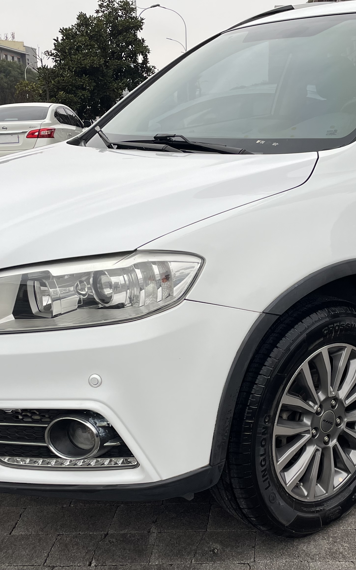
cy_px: 311
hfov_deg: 26.6
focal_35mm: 48
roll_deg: +0.8
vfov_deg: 41.8
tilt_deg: -13.6
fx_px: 745
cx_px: 263
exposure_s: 1/245
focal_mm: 4.2
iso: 32
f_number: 1.6
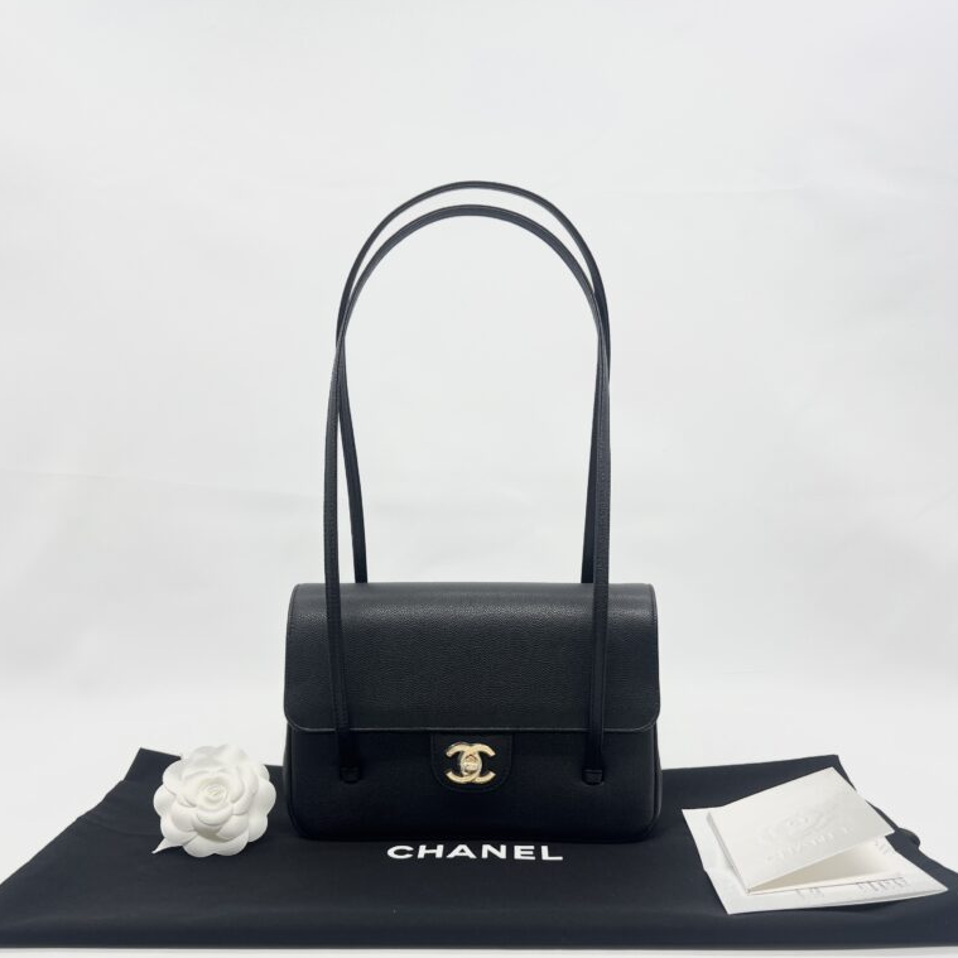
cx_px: 481
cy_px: 593
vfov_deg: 52.0
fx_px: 971
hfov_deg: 52.5
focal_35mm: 31
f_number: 1.5
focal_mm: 5.7
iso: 40
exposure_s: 1/152
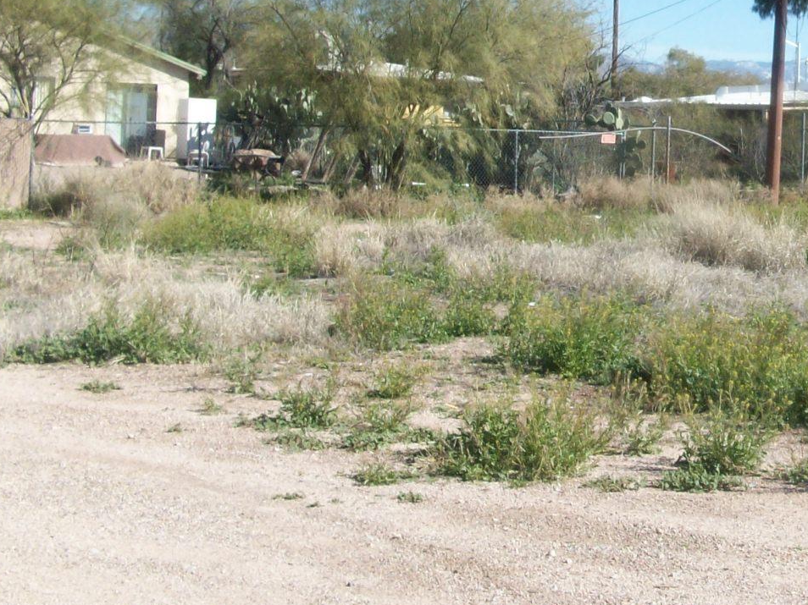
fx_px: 1704
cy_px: 21
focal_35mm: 73
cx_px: 801
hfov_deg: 25.4
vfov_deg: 19.6
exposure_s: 1/247
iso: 64
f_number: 5.5
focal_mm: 5.7
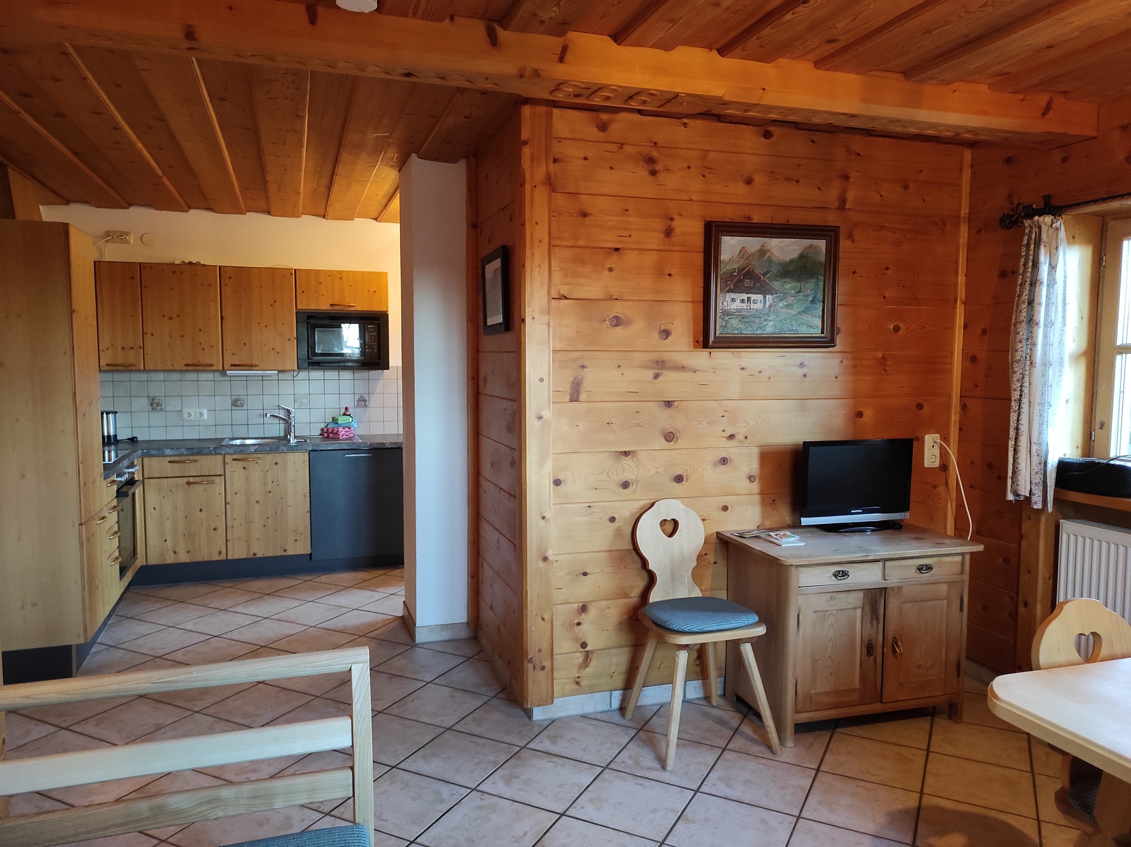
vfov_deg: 54.8
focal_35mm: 25
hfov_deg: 69.4
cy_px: 424
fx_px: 816
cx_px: 566
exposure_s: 1/33
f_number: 1.89
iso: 733
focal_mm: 5.43
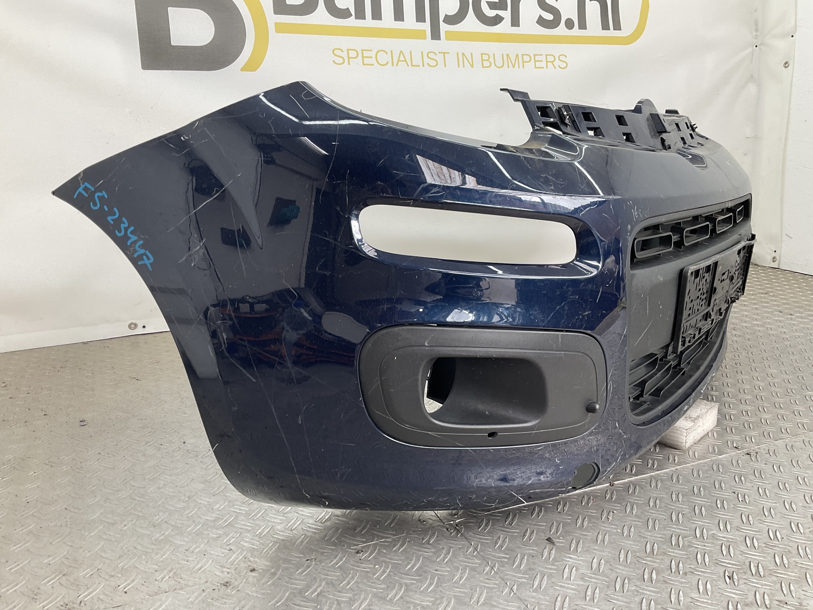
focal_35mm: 29
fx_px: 681
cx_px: 406
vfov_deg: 48.2
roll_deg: -1.9
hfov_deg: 61.7
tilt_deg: -15.4
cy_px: 305
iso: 25
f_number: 1.8
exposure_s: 1/100
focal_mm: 3
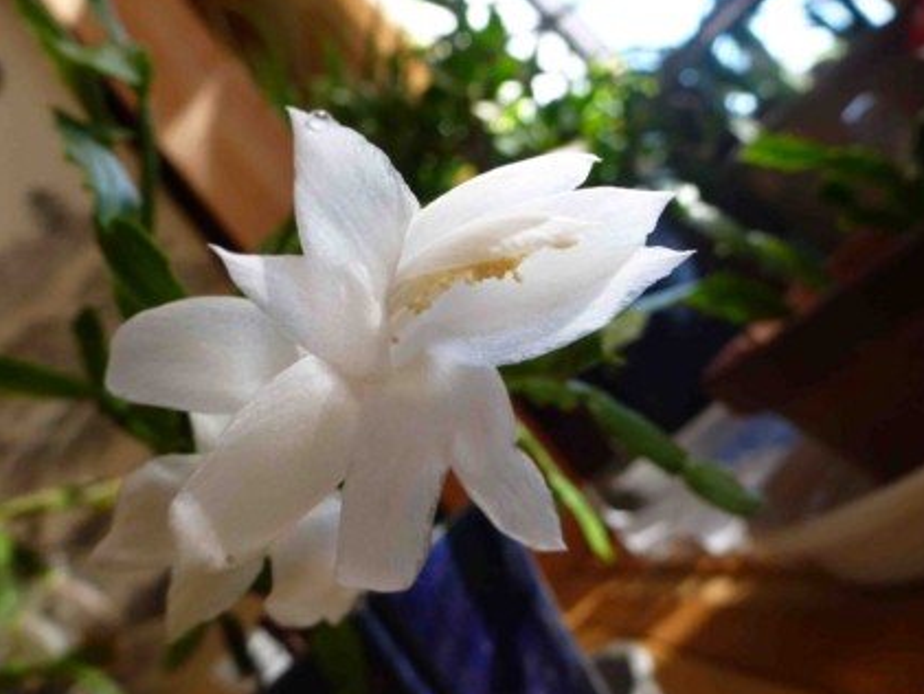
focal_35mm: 31
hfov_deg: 58.3
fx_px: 828
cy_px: 349
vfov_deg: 45.5
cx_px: 489
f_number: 3.4
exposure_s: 1/125
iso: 320
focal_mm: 5.2
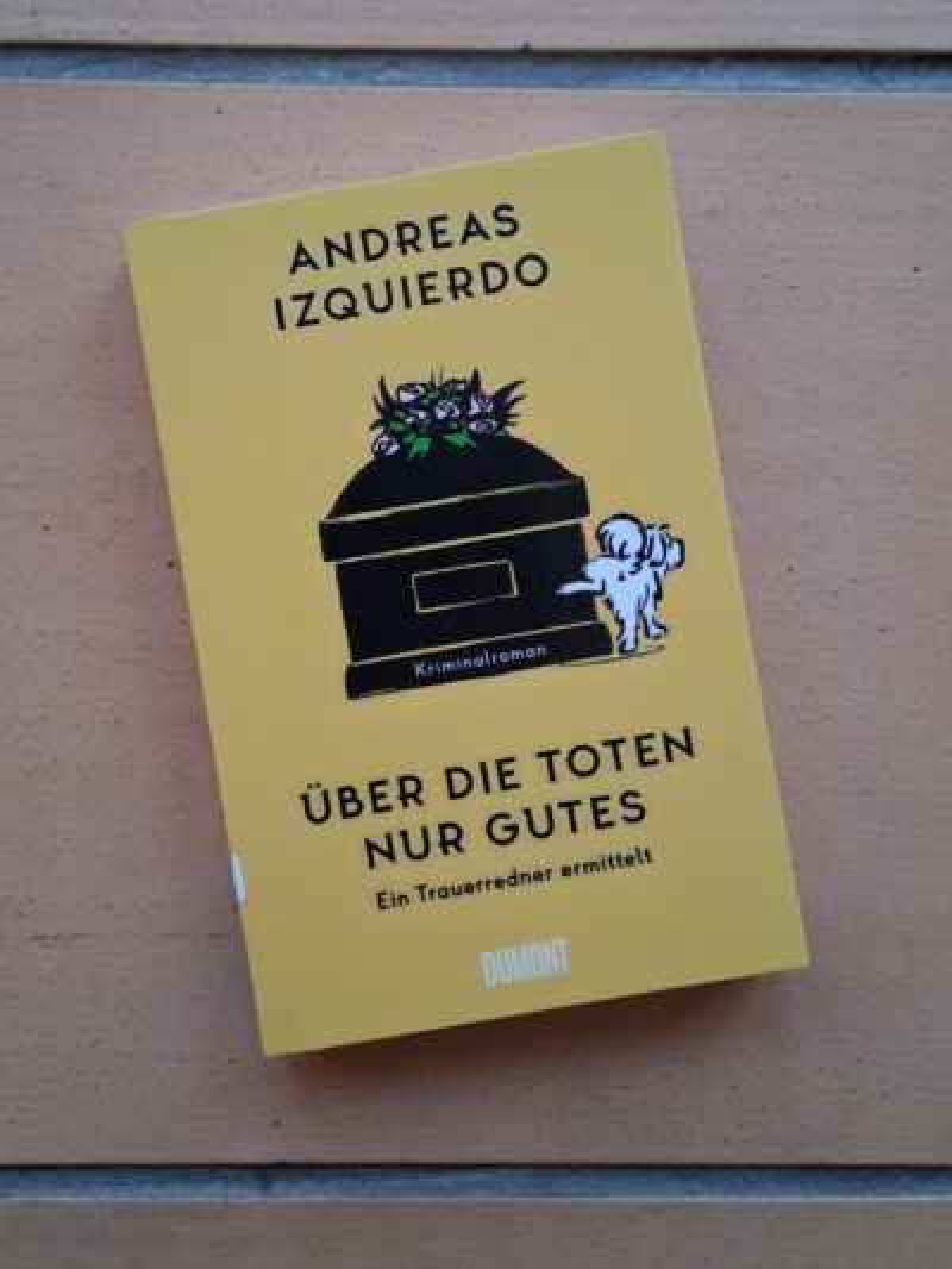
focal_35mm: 26
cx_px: 476
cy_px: 634
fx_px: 953
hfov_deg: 53.1
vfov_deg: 67.3
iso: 400
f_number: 1.8
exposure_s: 1/120
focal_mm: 3.98
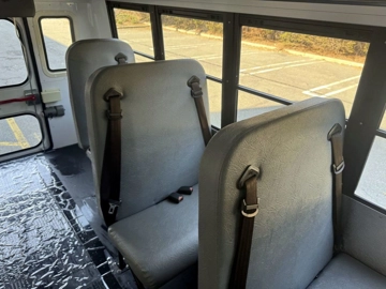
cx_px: 193
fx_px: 268
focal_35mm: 24
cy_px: 144
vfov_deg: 56.8
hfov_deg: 71.6
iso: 100
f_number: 1.78
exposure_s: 1/121
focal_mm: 6.76
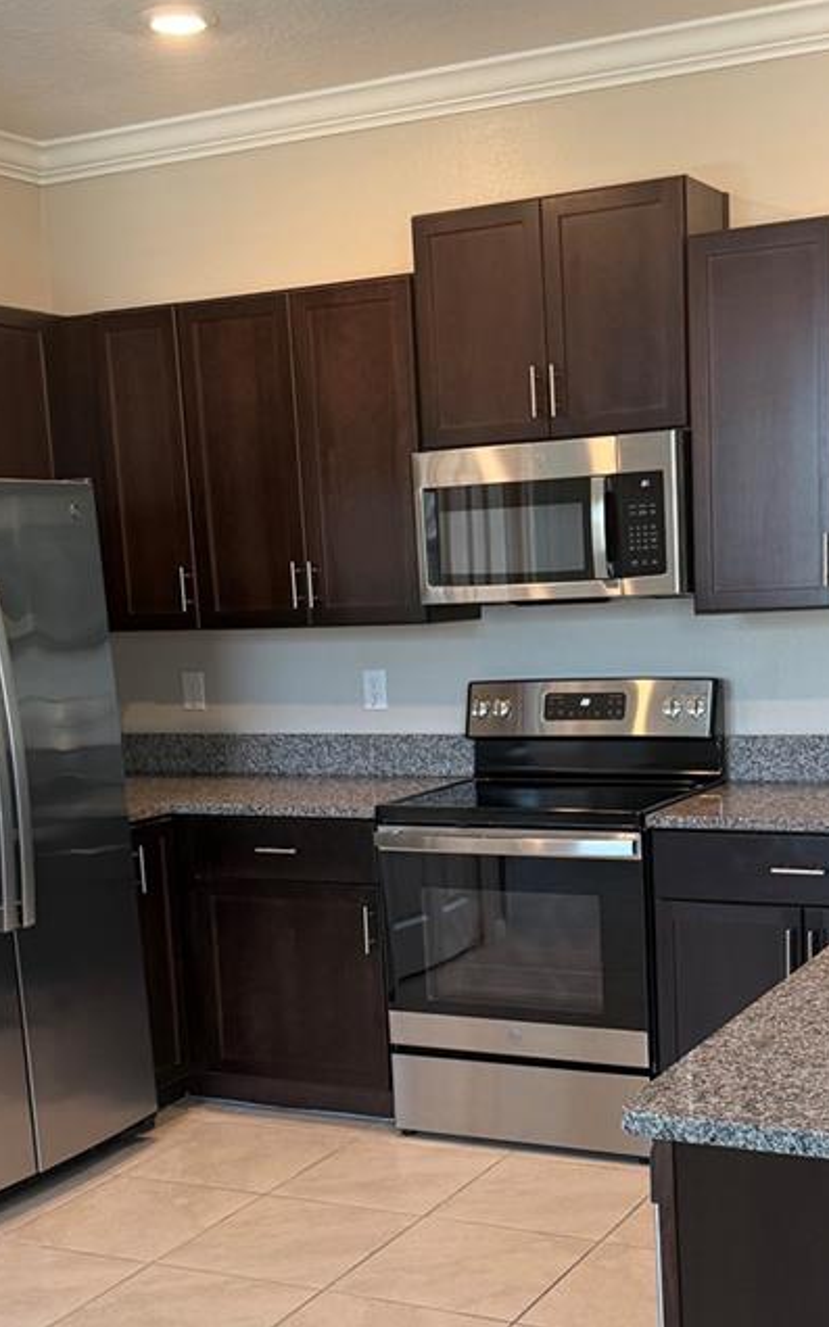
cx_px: 493
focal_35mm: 48
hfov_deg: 26.8
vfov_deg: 41.5
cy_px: 845
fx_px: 1737
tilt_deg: -10.1
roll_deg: +2.5
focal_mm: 6.76
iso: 200
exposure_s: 1/121
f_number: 1.78
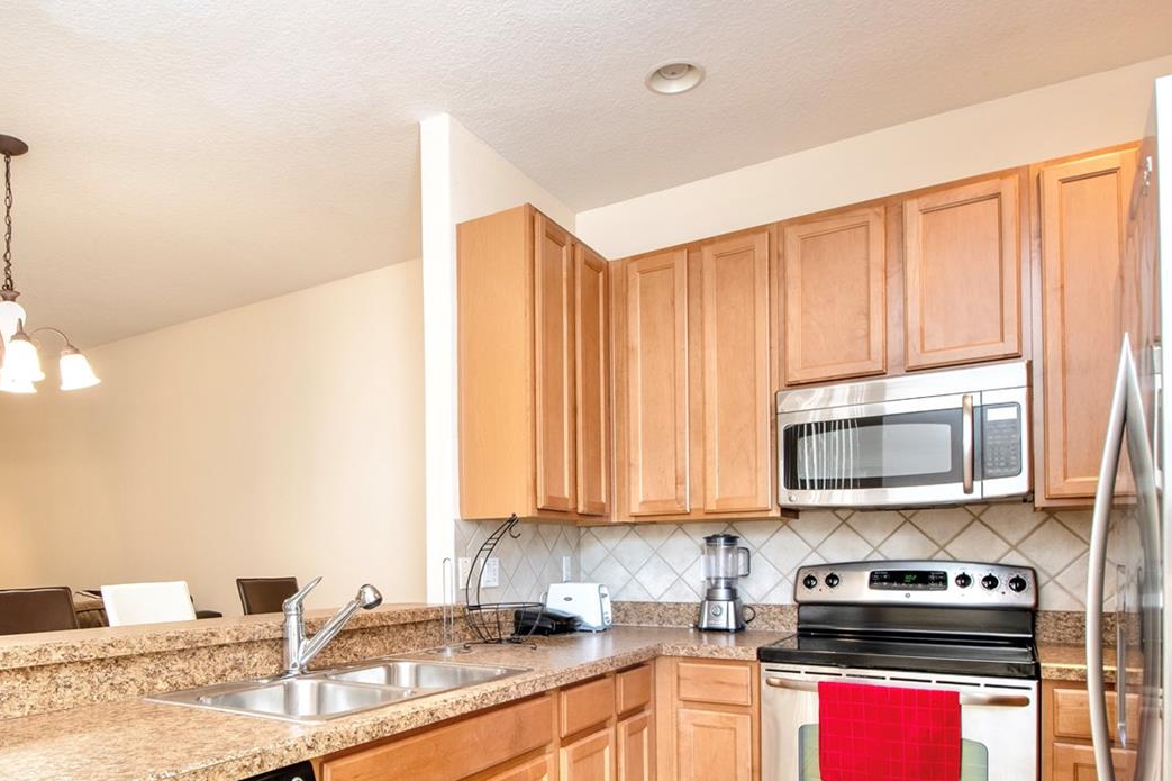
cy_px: 536
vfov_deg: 53.7
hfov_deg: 75.9
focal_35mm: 23
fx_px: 749
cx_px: 532
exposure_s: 1/15
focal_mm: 10
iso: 320
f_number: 7.1
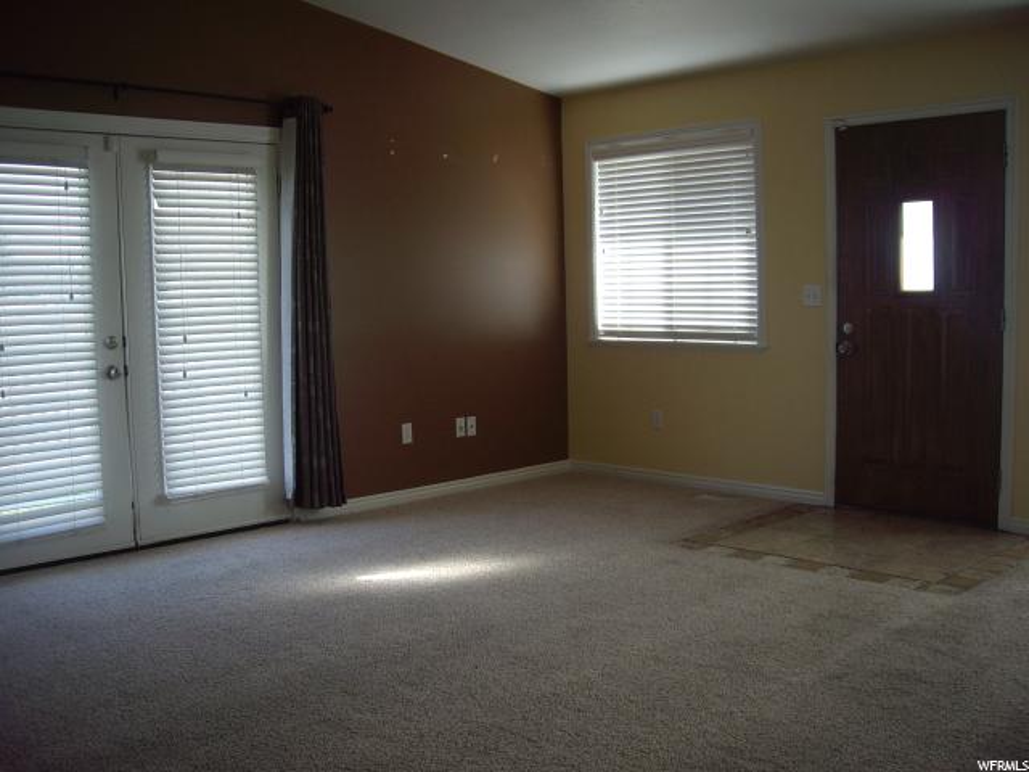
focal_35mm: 38
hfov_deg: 49.0
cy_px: 386
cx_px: 514
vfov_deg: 37.7
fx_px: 1130
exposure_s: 1/100
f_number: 2.7
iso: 100
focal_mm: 6.2
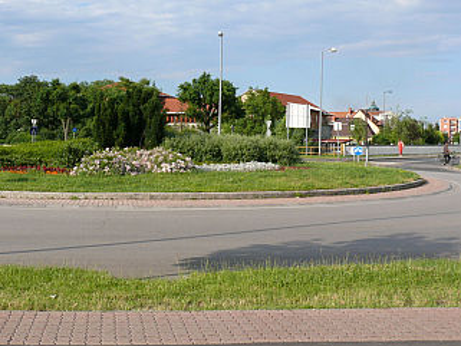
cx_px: 139
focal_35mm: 49
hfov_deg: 38.3
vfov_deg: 29.6
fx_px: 653
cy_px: 139
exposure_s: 1/320
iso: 100
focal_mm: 7.4
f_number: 5.6
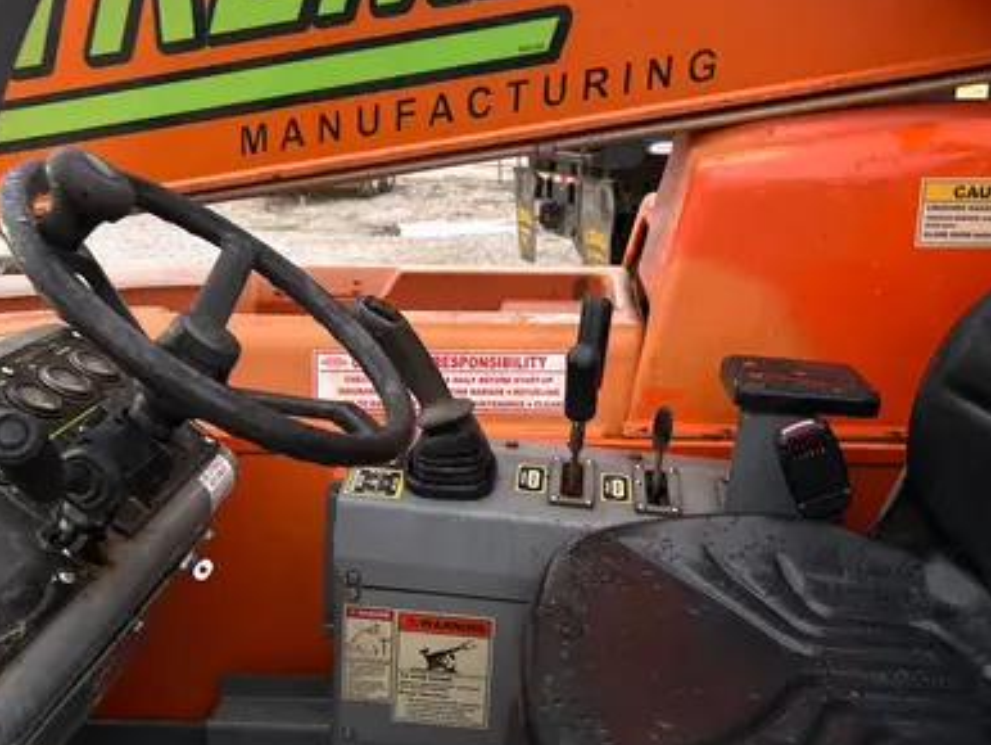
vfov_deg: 38.4
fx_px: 1060
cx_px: 485
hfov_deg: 50.1
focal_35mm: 37
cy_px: 477
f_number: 1.5
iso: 640
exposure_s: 1/31
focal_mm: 5.7
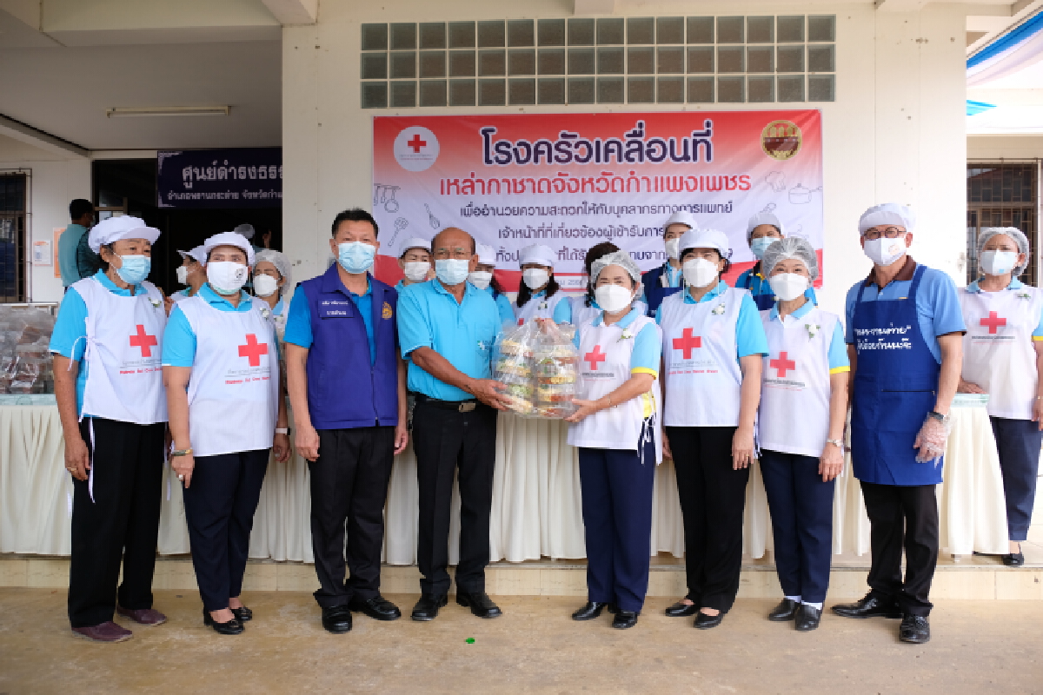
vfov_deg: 45.0
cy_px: 348
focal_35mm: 29
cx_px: 522
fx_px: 840
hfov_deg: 63.7
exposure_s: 1/200
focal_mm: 19
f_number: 4
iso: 200
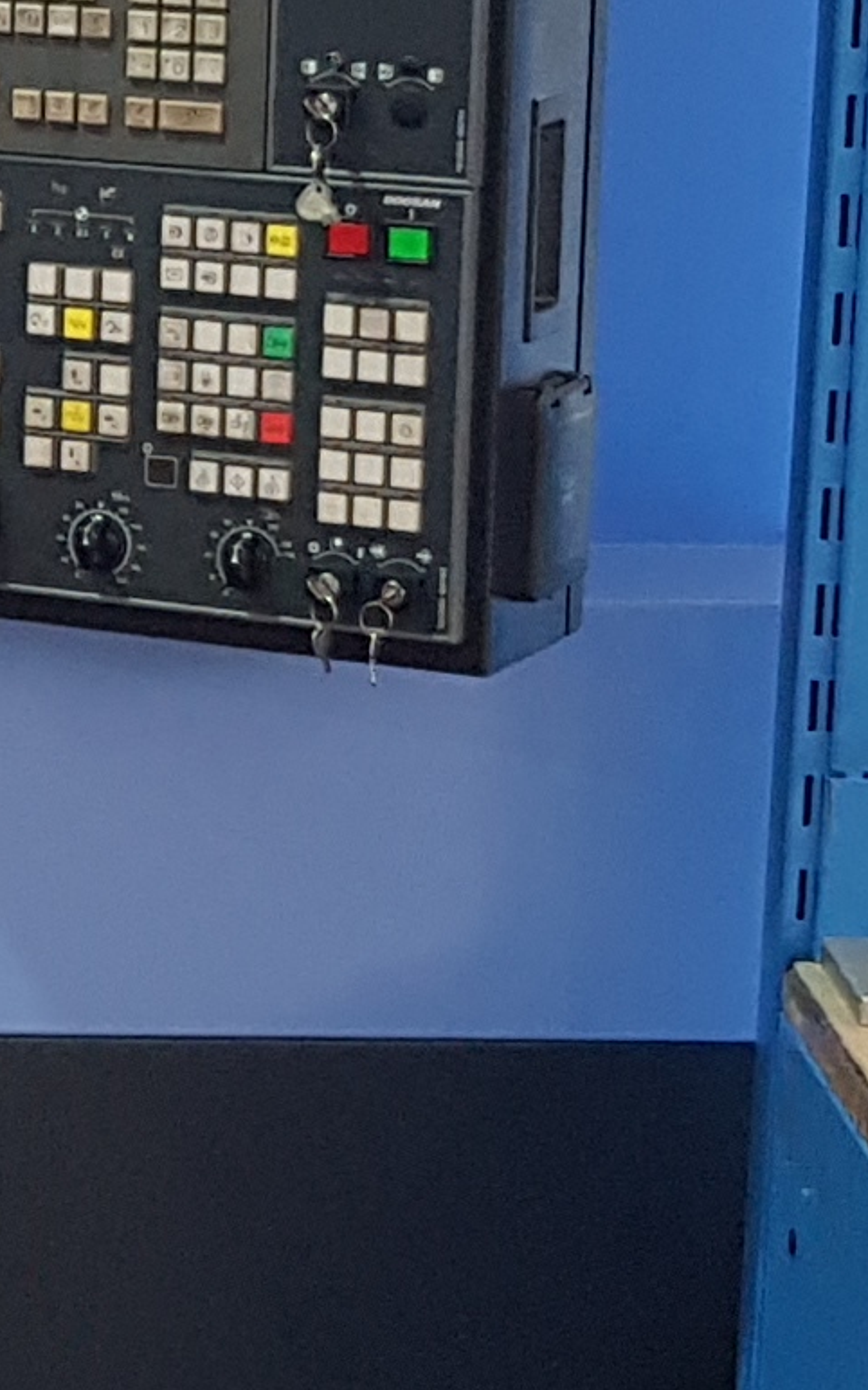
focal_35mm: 144
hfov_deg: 8.7
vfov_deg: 14.5
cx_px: -726
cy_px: 702
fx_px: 5454
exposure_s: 1/50
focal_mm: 4.2
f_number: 1.7
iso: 160
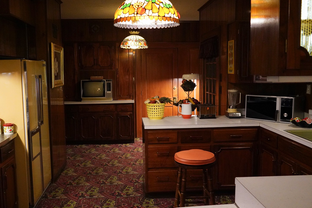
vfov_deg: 34.2
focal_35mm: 39
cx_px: 144
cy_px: 105
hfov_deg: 49.5
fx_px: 338
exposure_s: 1/100
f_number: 5
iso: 8000
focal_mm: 28
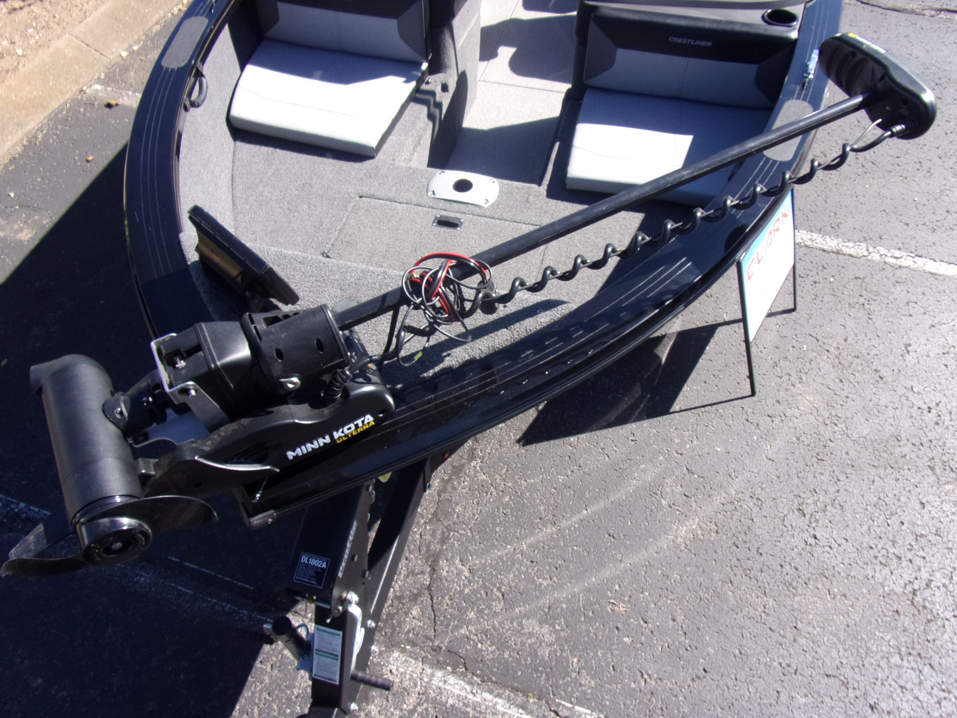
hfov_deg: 71.6
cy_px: 359
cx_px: 478
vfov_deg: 56.8
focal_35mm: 24
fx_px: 664
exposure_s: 1/400
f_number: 3.3
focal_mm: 4.3
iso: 80
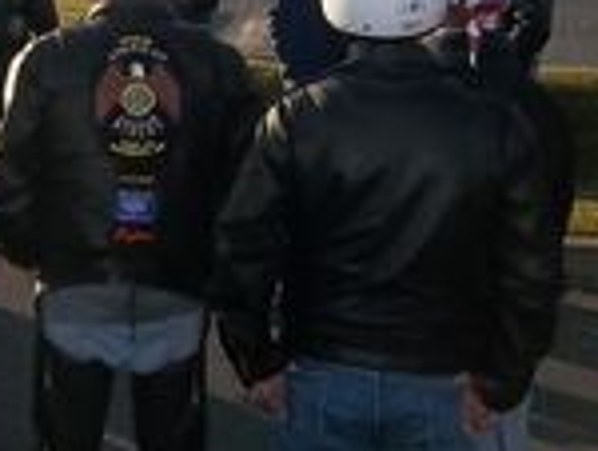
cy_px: 12
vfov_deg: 19.9
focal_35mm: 72
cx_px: 40
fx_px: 1246
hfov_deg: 26.0
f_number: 3.5
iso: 80
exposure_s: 1/800
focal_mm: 4.9
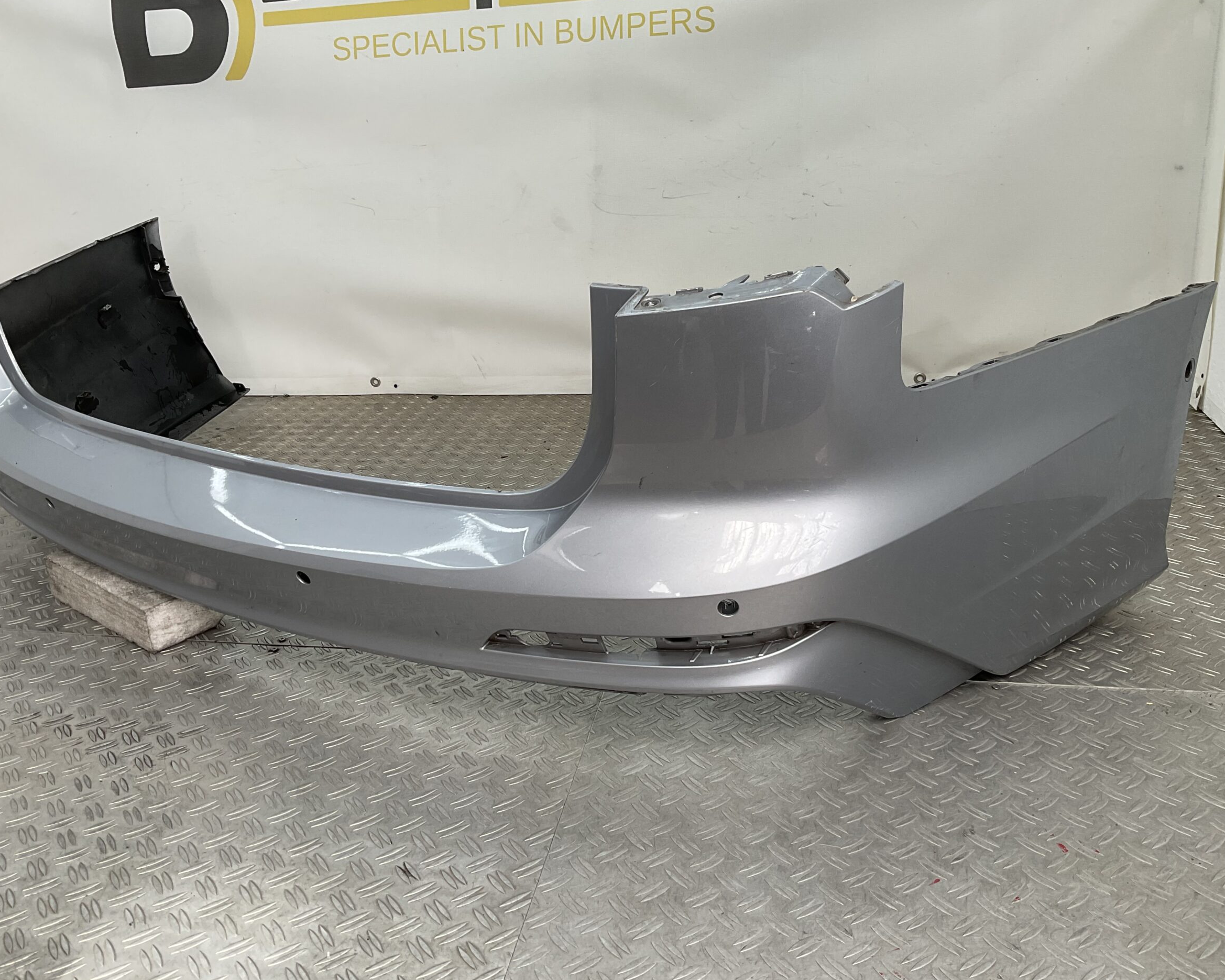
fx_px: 1124
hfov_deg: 57.1
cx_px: 559
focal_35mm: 31
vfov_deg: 47.1
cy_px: 489
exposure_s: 1/140
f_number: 1.8
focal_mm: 3
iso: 16
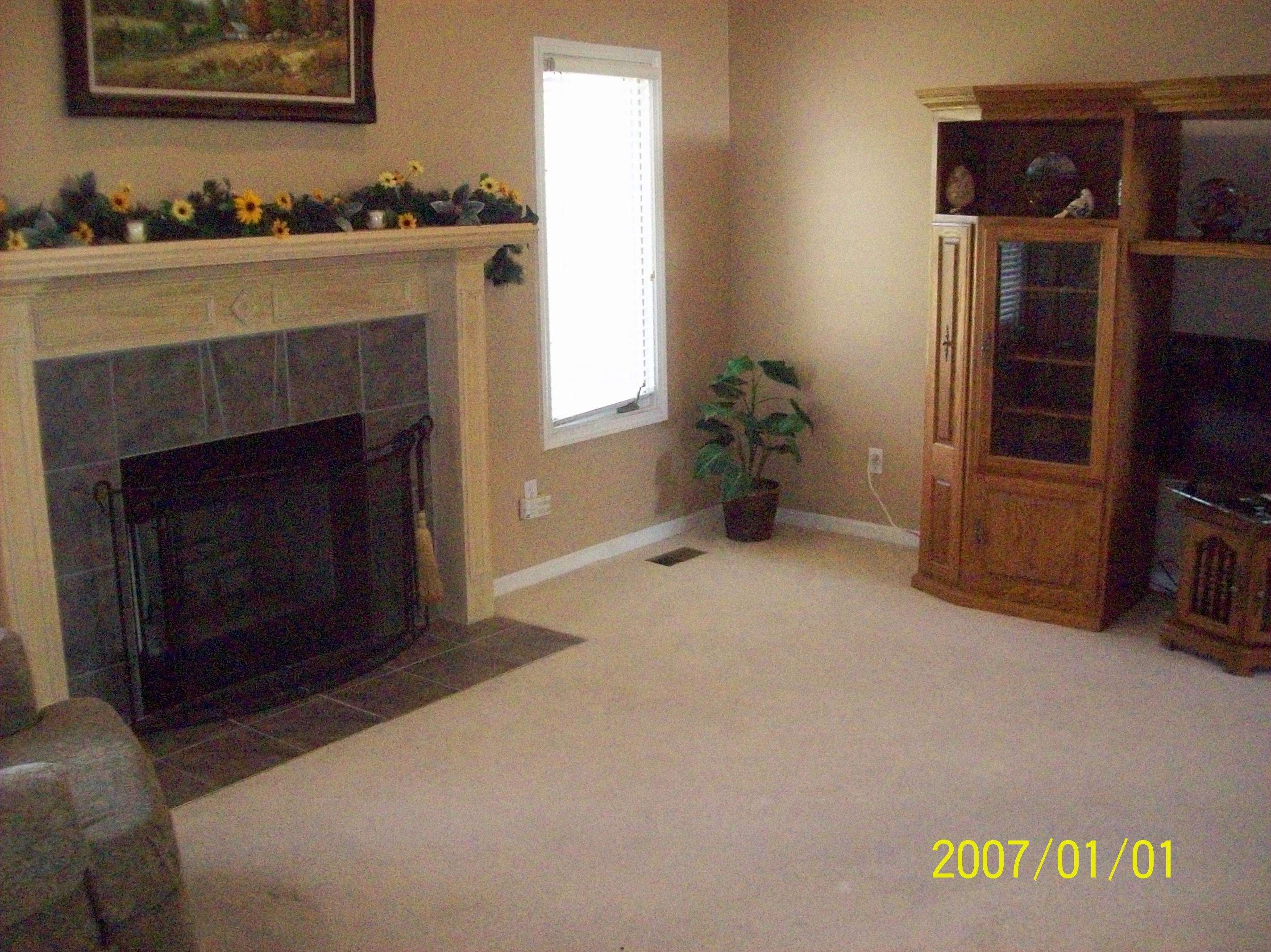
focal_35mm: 36
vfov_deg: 39.6
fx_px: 1321
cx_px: 636
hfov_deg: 51.4
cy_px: 476
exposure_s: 1/128
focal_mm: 6
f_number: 2.7
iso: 800
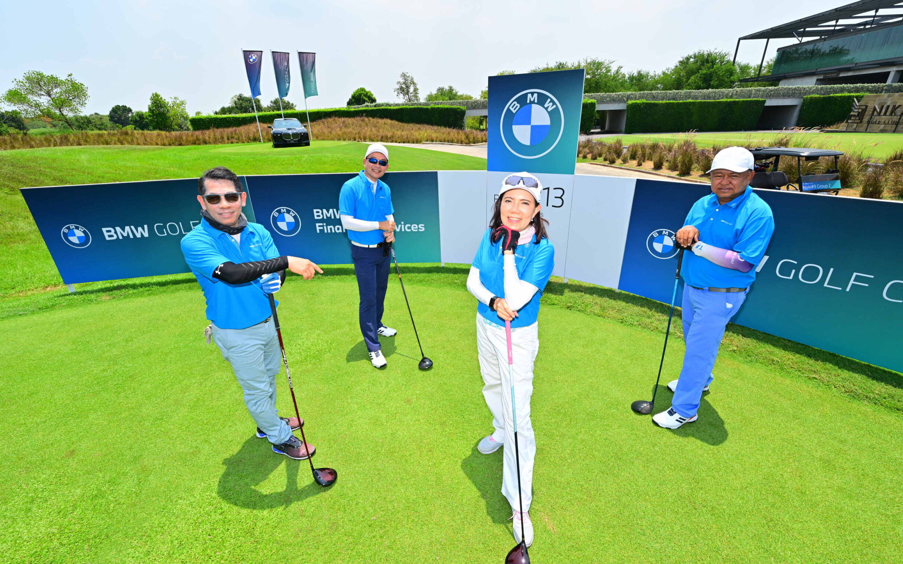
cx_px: 446
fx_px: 369
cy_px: 276
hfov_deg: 101.5
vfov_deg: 74.8
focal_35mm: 15
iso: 100
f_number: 10
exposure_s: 1/160
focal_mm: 14
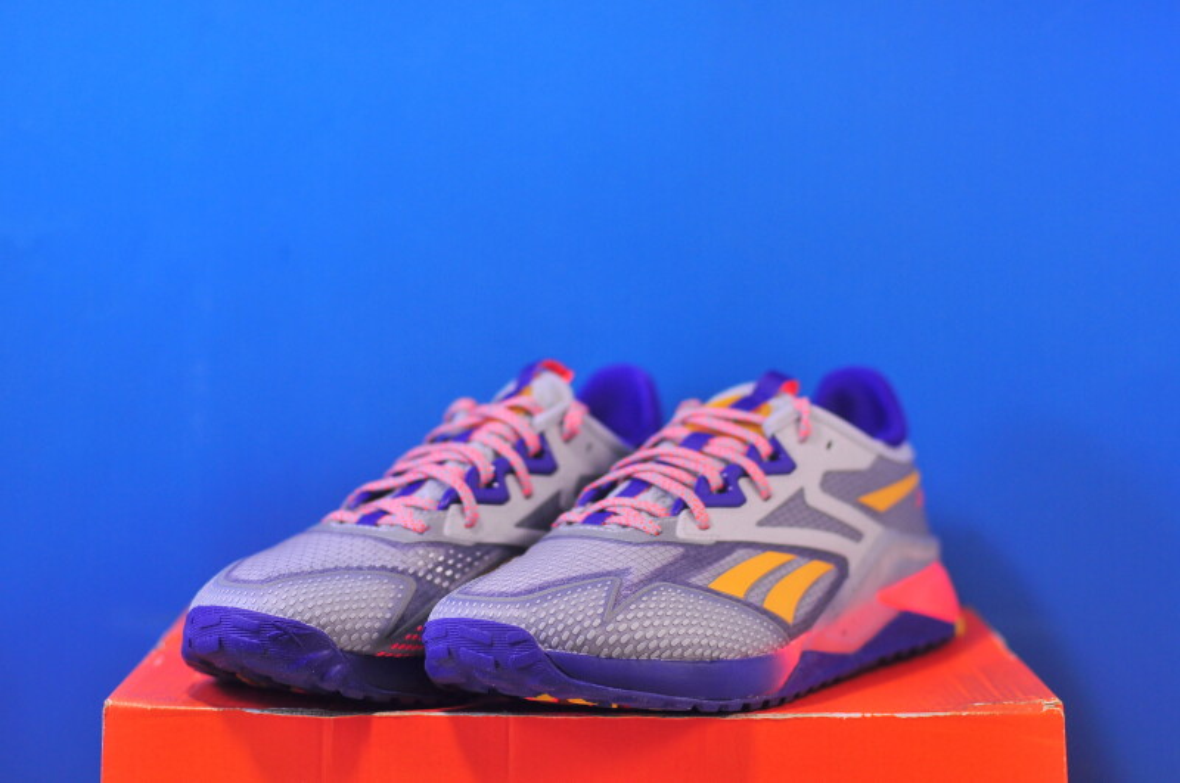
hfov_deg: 27.0
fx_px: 2455
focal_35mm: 75
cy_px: 392
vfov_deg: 18.1
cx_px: 590
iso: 250
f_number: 2.2
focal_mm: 50
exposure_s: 1/320
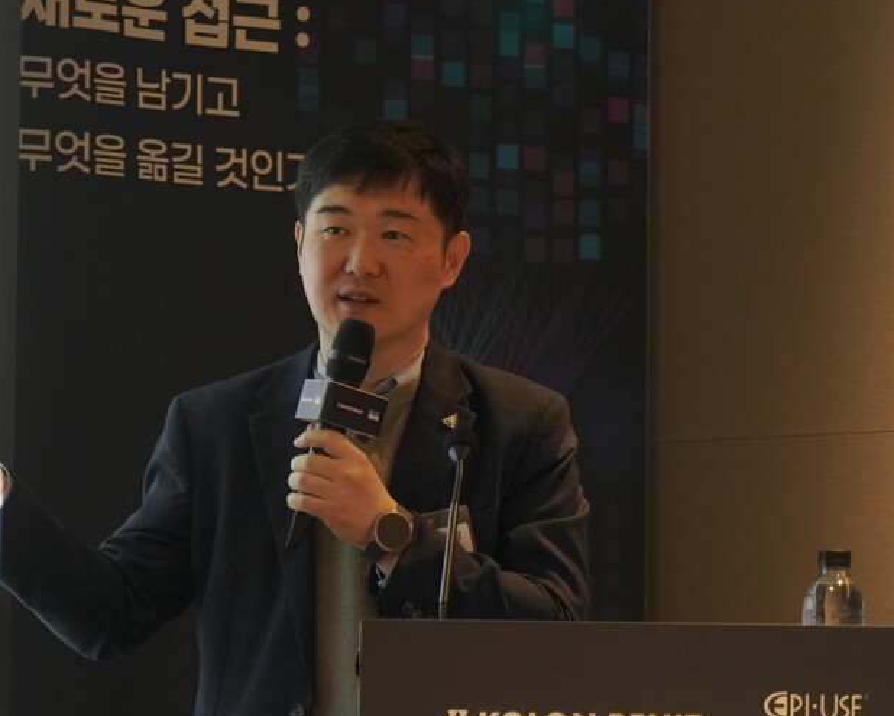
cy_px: 439
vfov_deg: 11.4
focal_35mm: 136
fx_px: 3600
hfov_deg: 14.0
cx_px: 87
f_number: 4
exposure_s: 1/100
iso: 3200
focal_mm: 70
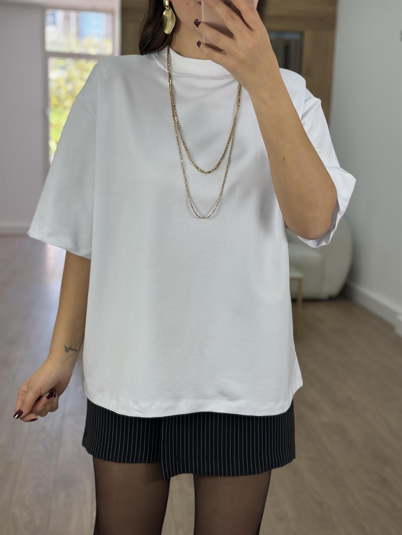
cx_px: 201
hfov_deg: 30.3
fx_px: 743
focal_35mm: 48
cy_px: 268
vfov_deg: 39.7
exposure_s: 1/446
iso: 80
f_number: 1.78
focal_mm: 6.86
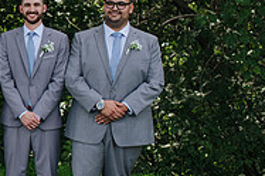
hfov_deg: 15.9
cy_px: 80
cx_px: -147
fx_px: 860
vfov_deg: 11.7
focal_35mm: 117
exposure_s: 1/400
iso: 110
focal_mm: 35
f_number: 3.2
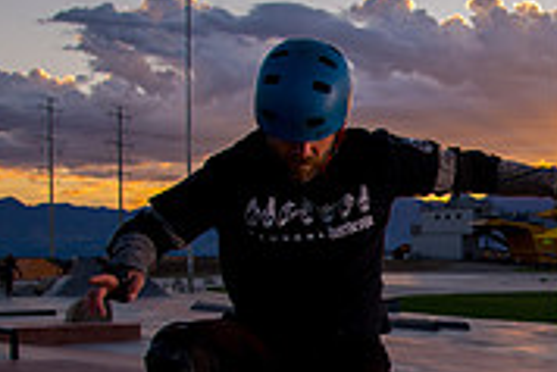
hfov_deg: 24.7
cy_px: 338
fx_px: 1208
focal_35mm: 78
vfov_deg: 17.3
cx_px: 570
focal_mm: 24
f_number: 4
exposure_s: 1/640
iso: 250
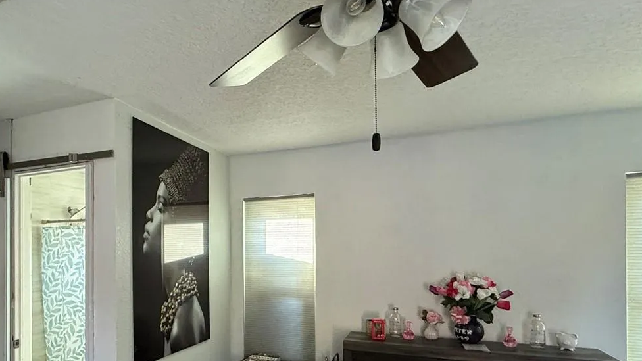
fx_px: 426
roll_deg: -0.7
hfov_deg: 71.8
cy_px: 249
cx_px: 214
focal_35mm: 25
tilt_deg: +1.4
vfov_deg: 45.1
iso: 320
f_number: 2.2
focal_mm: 2.22
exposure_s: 1/79
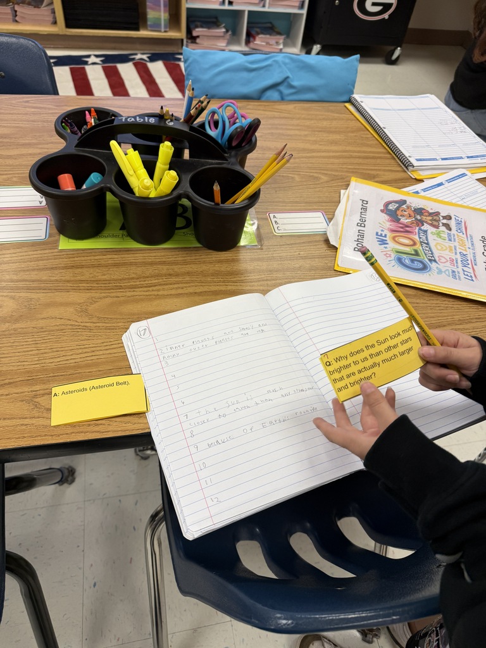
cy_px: 324
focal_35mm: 24
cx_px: 243
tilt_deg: -48.9
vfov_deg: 71.6
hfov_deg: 56.8
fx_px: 449
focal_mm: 6.76
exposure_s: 1/120
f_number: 1.78
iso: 80
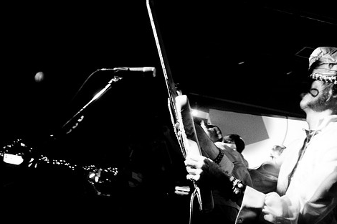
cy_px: 112
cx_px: 176
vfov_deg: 35.8
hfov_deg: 51.9
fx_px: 346
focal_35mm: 37
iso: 1250
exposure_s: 1/100
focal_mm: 20
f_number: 2.8
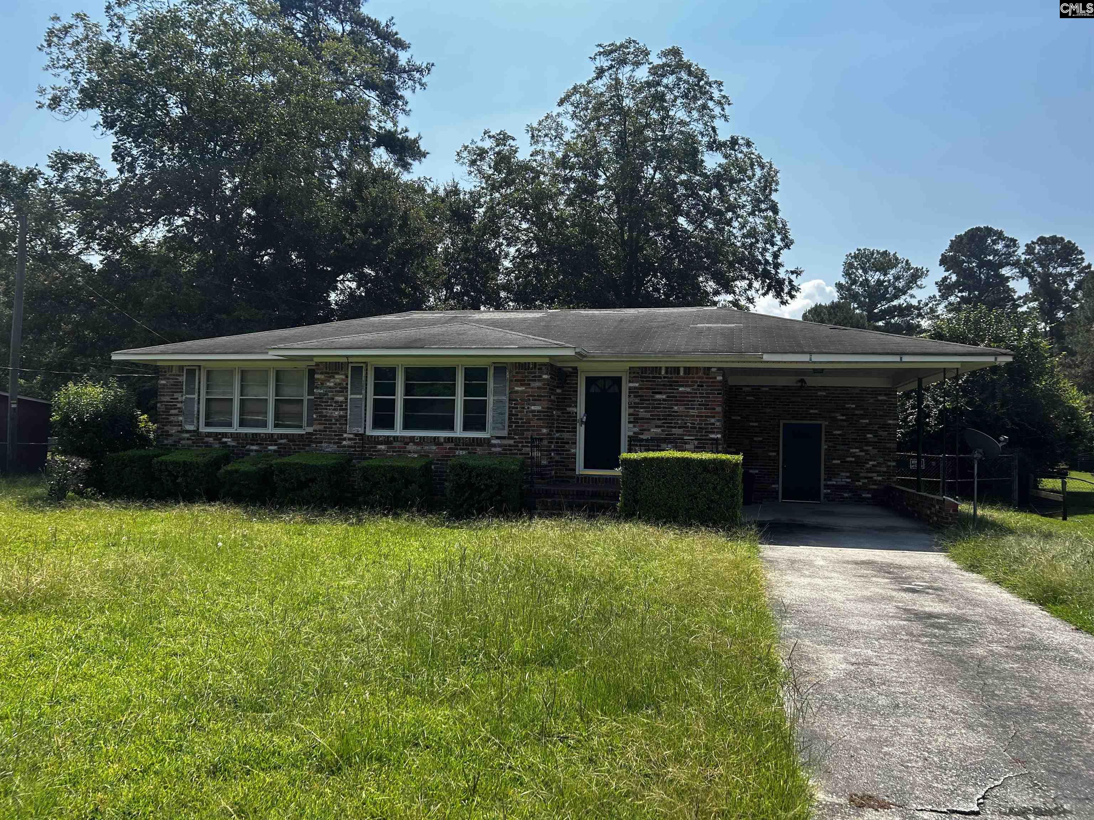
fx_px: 822
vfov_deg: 53.1
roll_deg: -1.6
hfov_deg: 67.3
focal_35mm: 26
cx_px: 547
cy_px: 410
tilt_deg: +1.2
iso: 50
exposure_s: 1/3356
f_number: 1.5
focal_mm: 5.7
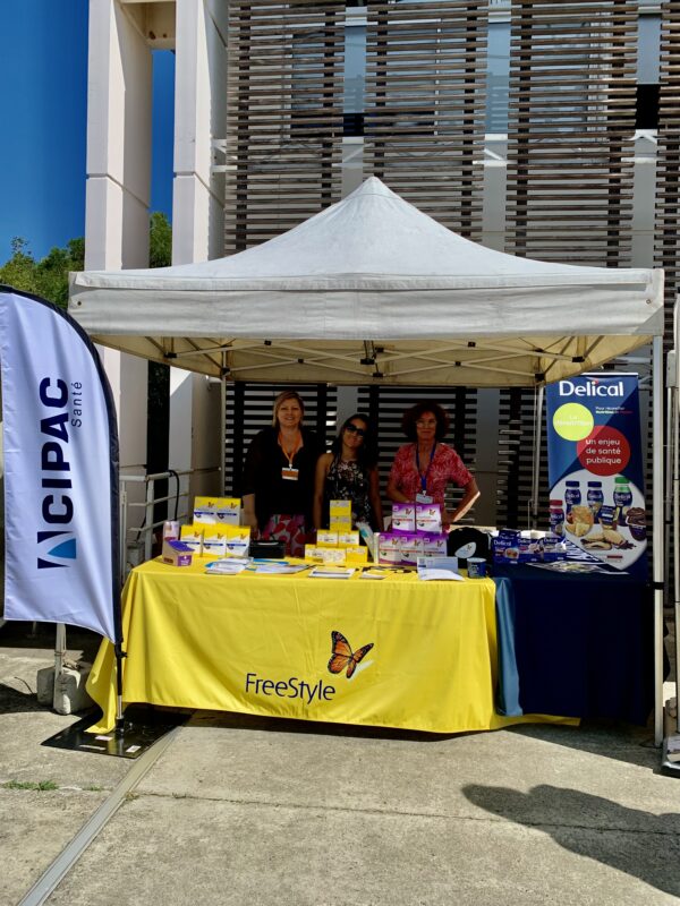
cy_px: 453
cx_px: 340
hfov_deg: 53.1
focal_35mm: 26
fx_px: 681
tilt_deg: -0.1
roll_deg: -0.1
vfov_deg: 67.3
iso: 25
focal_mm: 4.25
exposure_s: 1/4098
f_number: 1.8
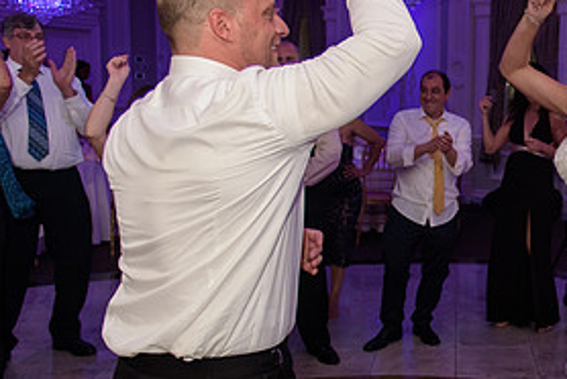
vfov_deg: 27.0
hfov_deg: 35.3
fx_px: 788
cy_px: 209
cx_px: 585
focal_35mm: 50
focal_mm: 24
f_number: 3.2
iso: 1600
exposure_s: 1/125
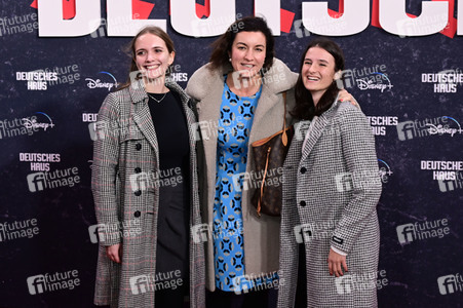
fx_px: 643
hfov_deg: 39.6
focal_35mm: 50
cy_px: 154
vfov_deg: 27.0
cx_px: 232
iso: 1600
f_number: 6.3
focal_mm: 50
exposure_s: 1/200
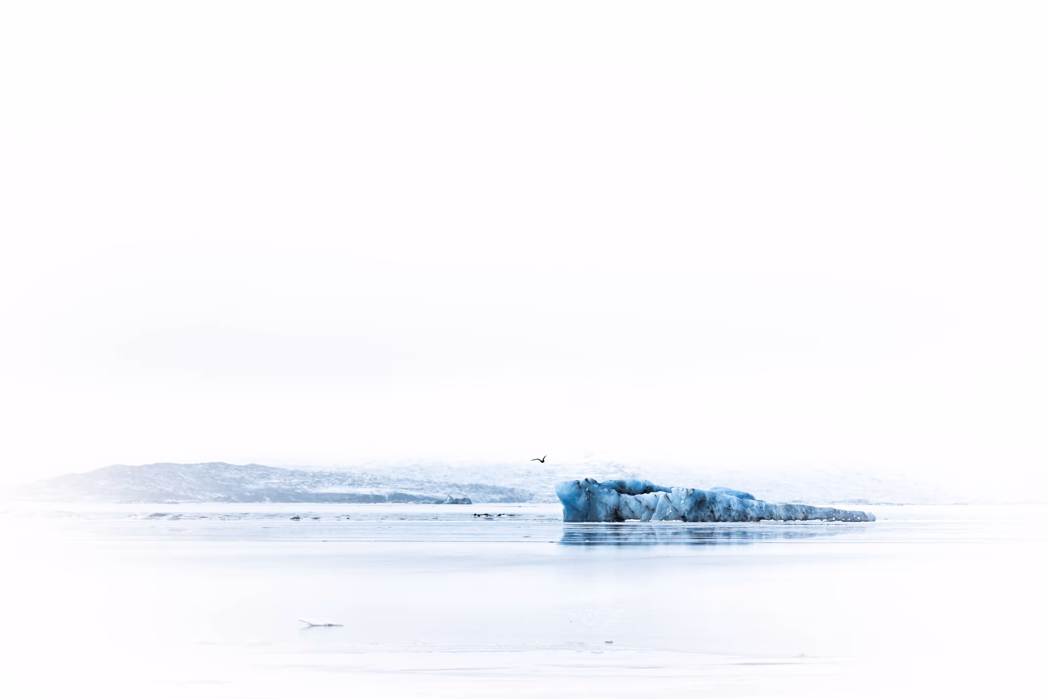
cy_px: 364
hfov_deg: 20.6
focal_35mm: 99
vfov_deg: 13.8
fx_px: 2882
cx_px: 549
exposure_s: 1/200
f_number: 5
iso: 100
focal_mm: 70
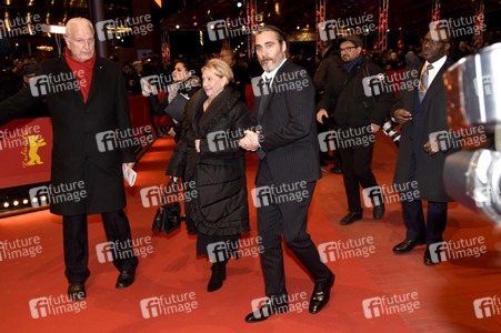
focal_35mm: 34
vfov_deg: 38.3
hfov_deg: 55.1
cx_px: 250
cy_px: 166
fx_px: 480
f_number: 5
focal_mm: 23
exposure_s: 1/250
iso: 640
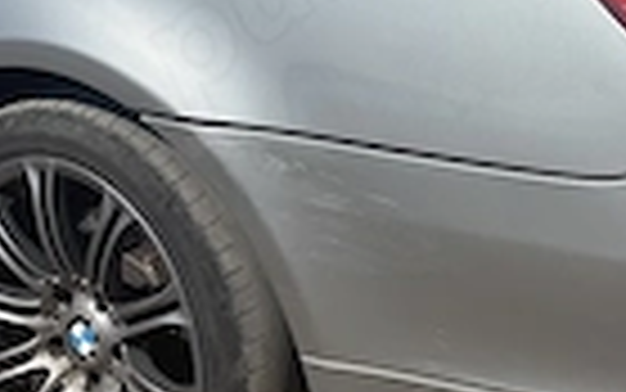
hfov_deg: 17.4
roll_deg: -3.3
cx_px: 122
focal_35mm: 119
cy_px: -77
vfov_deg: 10.8
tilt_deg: -14.2
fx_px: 2031
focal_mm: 5.96
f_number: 1.6
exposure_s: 1/4630
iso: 50
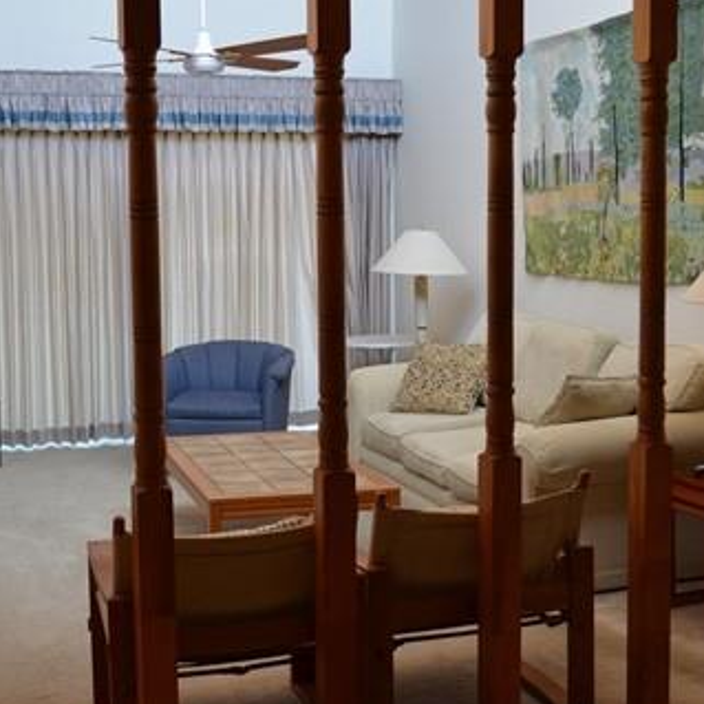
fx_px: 1173
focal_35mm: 51
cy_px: 318
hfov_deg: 33.4
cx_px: 316
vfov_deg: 33.4
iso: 500
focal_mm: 20
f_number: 4
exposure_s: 1/60
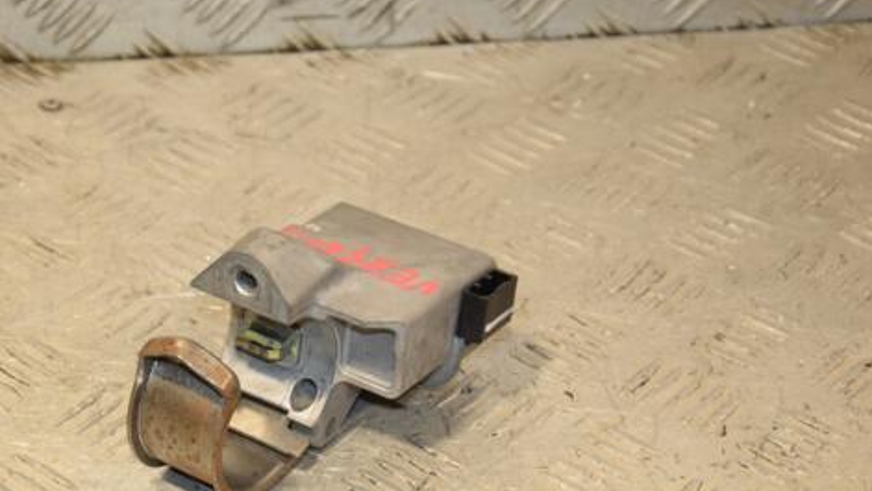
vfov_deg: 11.6
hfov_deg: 20.5
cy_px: 283
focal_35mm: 104
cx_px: 348
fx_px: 2405
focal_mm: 52
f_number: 6.3
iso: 800
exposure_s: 1/200
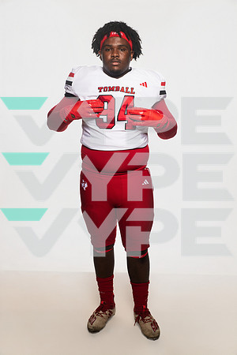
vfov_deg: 41.1
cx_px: 118
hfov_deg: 28.1
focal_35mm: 48
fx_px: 474
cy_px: 178
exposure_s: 1/200
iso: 500
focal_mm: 48
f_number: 6.3
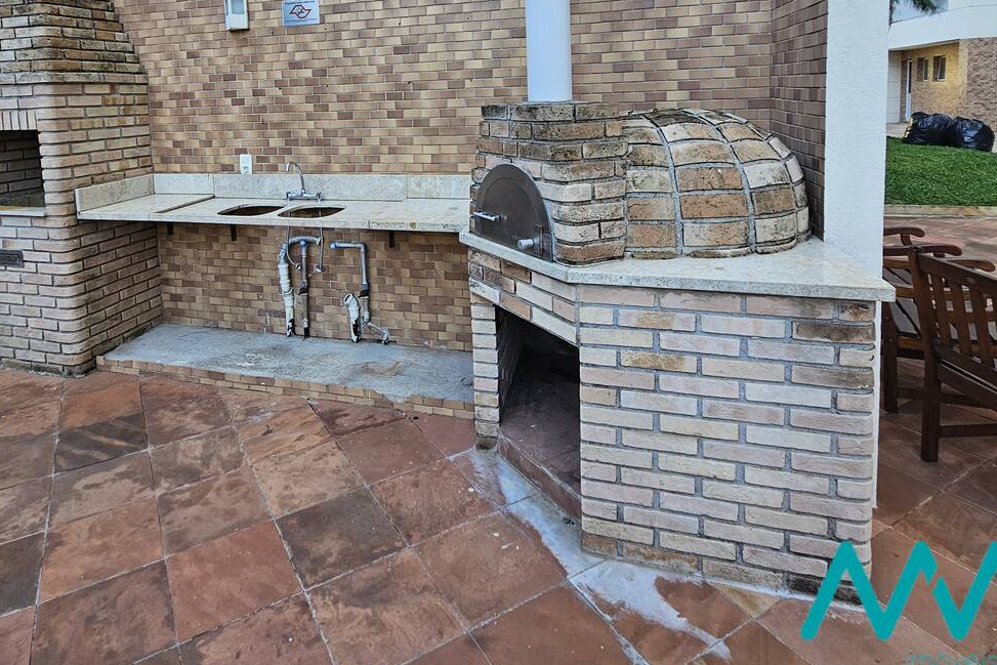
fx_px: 554
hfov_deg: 83.3
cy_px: 151
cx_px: 420
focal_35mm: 20
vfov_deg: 58.1
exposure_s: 1/120
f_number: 2.2
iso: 64
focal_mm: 2.2
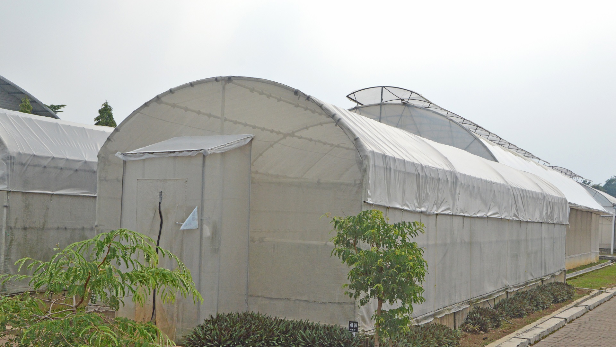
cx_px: 308
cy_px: 205
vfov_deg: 27.1
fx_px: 719
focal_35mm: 44
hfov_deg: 46.4
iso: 800
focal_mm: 28
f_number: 10
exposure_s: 1/1600
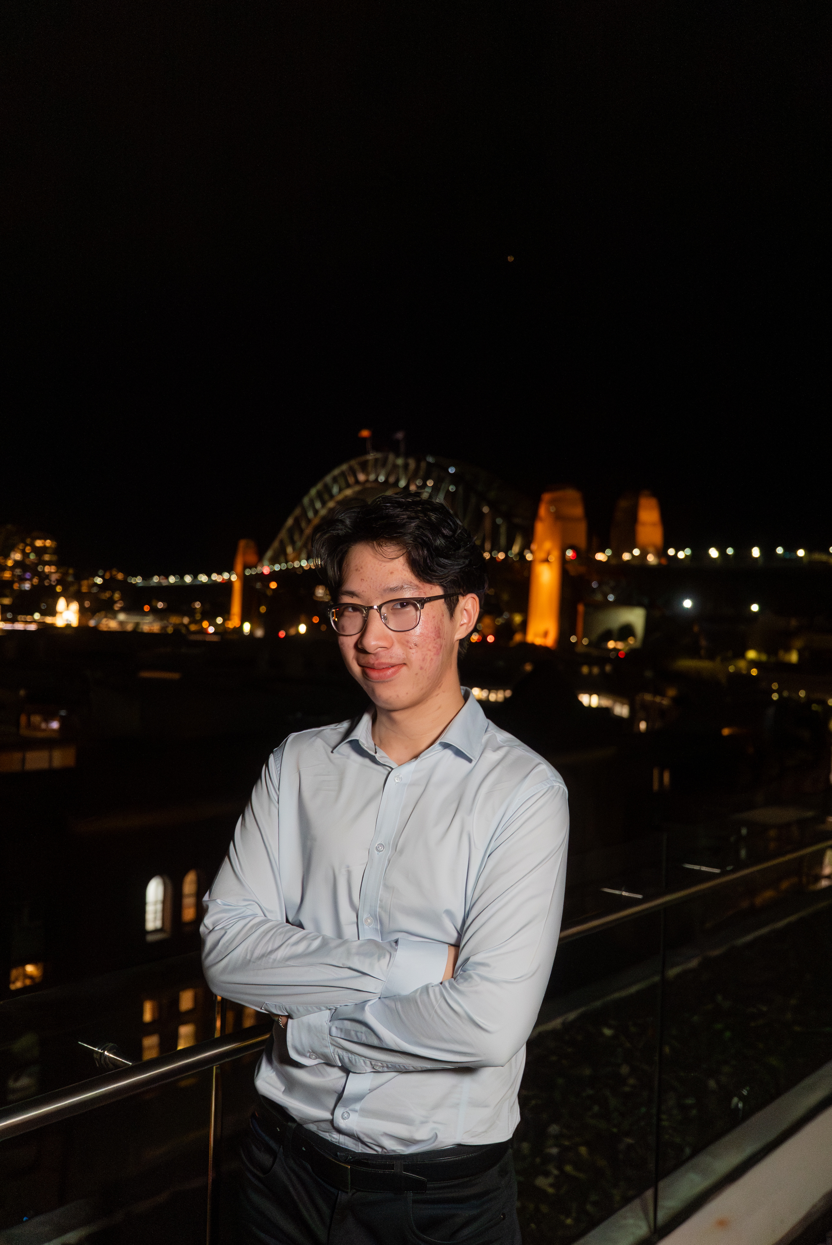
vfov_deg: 54.4
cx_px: 416
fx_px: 1212
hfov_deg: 37.9
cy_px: 622
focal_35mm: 35
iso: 12800
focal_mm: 35
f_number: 4
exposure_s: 1/250
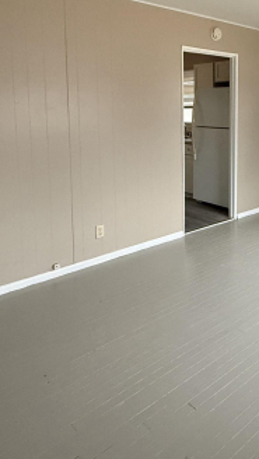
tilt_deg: -4.6
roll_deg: +0.1
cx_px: 230
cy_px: 140
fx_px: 378
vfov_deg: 60.5
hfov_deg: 35.7
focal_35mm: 31
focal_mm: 2.22
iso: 500
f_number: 2.2
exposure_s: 1/60
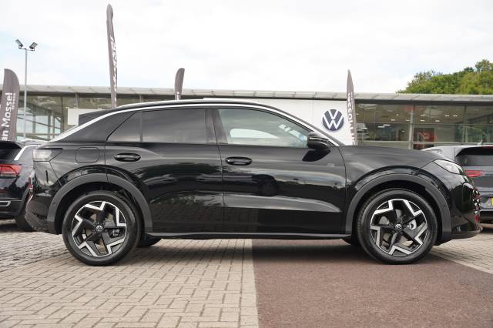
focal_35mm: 38
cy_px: 164
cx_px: 246
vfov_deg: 35.0
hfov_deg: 50.7
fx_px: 520
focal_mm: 38
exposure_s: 1/80
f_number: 4.5
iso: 100
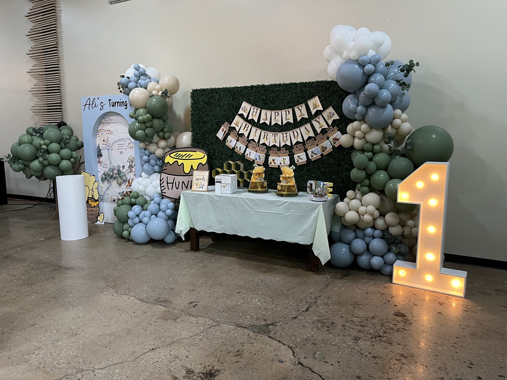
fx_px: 381
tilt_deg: -8.3
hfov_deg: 67.3
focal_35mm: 26
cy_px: 190
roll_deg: +0.2
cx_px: 254
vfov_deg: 53.1
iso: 250
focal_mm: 5.1
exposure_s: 1/60
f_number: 1.6
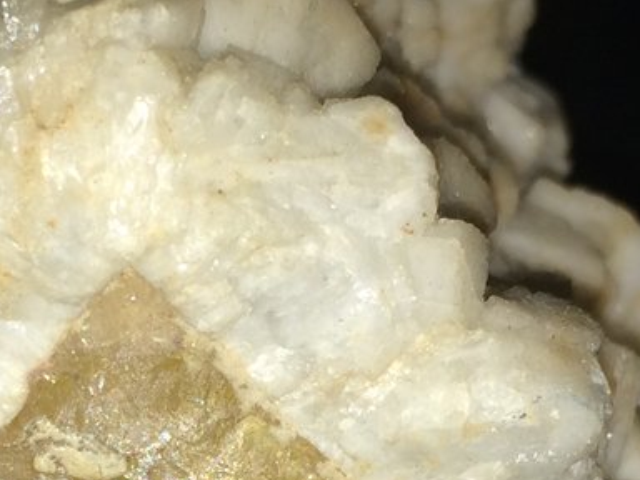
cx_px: 147
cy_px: 490
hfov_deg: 15.7
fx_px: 2311
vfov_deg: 11.7
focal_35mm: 125
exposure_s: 1/513
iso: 32
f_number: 2.2
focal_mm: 4.12
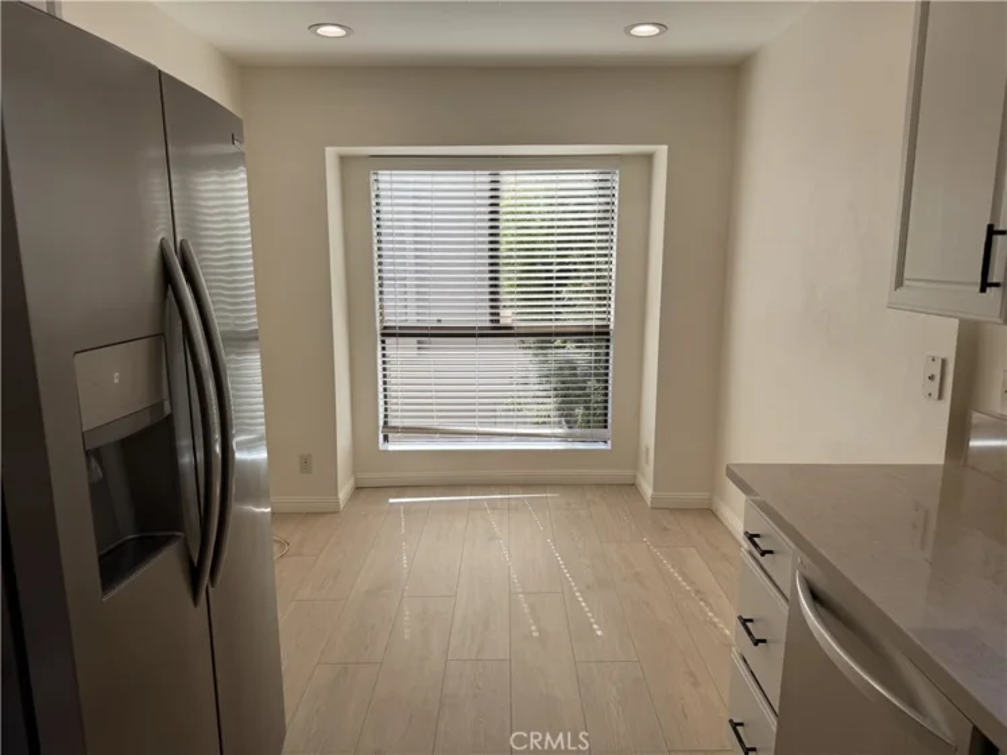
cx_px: 504
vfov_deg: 56.8
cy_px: 378
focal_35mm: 24
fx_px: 698
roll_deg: -0.5
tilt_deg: -9.0
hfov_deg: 71.6
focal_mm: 6.76
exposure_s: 1/1156
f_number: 1.78
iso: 80
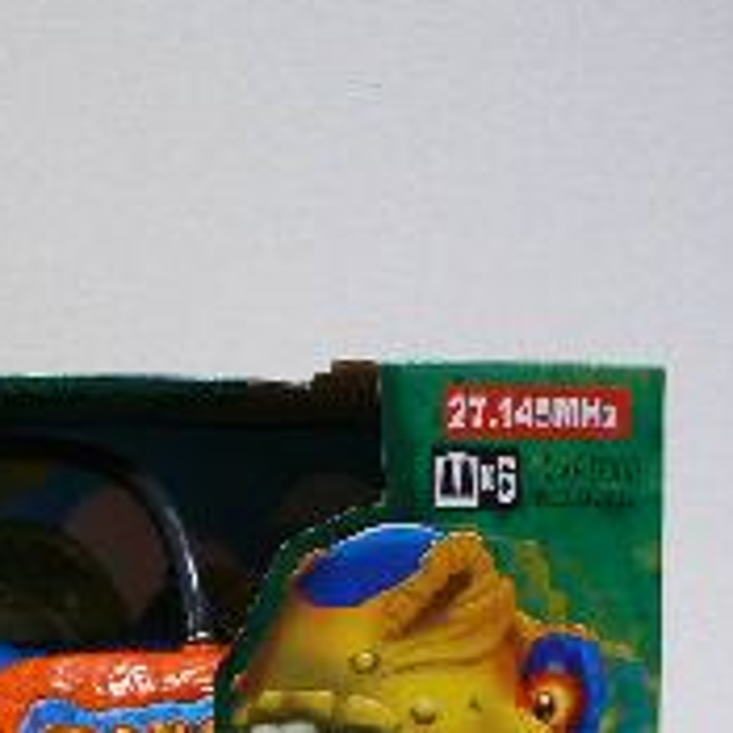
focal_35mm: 93
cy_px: 775
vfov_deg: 18.1
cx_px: -289
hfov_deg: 17.3
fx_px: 2228
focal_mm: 6
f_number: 2.8
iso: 125
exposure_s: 1/30
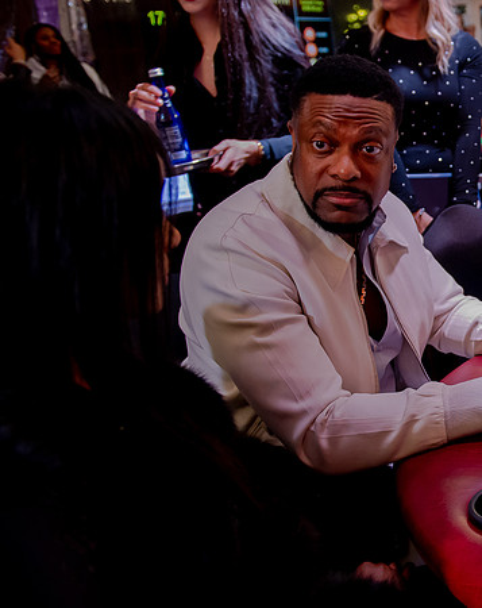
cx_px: 557
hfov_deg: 30.5
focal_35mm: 43
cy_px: 263
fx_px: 762
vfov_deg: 43.3
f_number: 3.2
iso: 3200
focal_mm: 24
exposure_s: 1/100
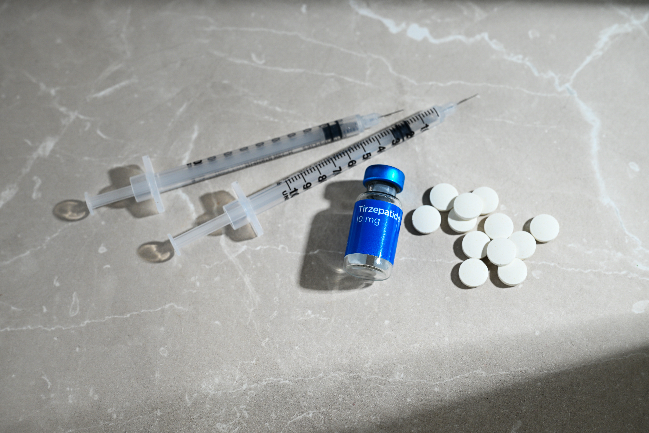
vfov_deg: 19.7
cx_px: 324
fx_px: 1244
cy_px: 216
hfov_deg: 29.2
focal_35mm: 69
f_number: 7.1
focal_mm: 69
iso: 100
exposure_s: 1/160
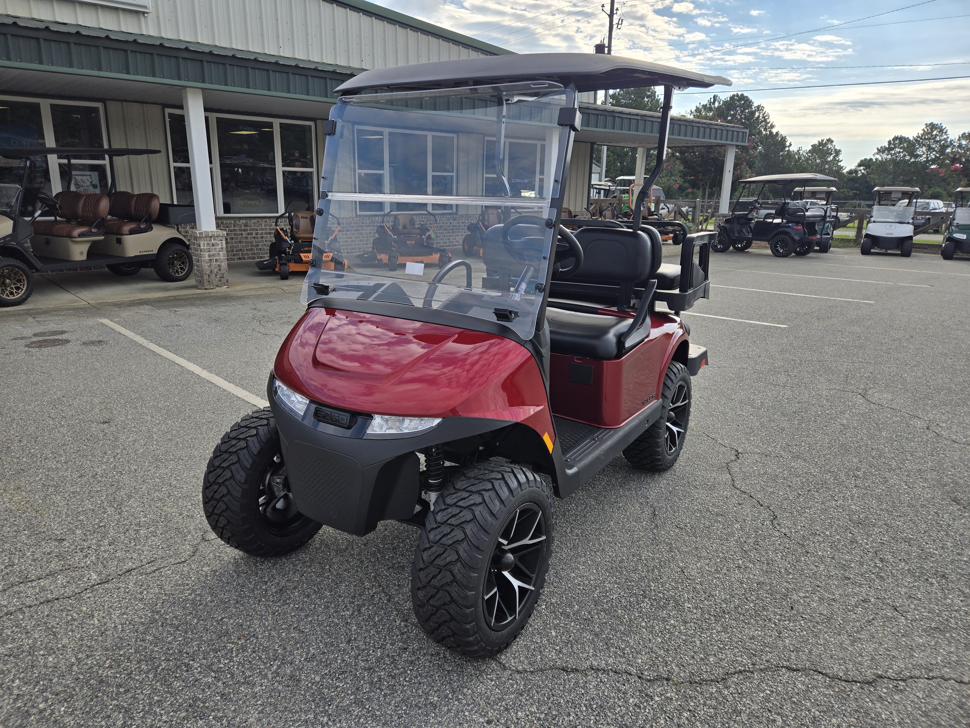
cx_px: 485
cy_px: 364
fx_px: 644
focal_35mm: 23
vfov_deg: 58.9
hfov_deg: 73.9
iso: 25
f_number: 1.8
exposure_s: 1/2289
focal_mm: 5.4
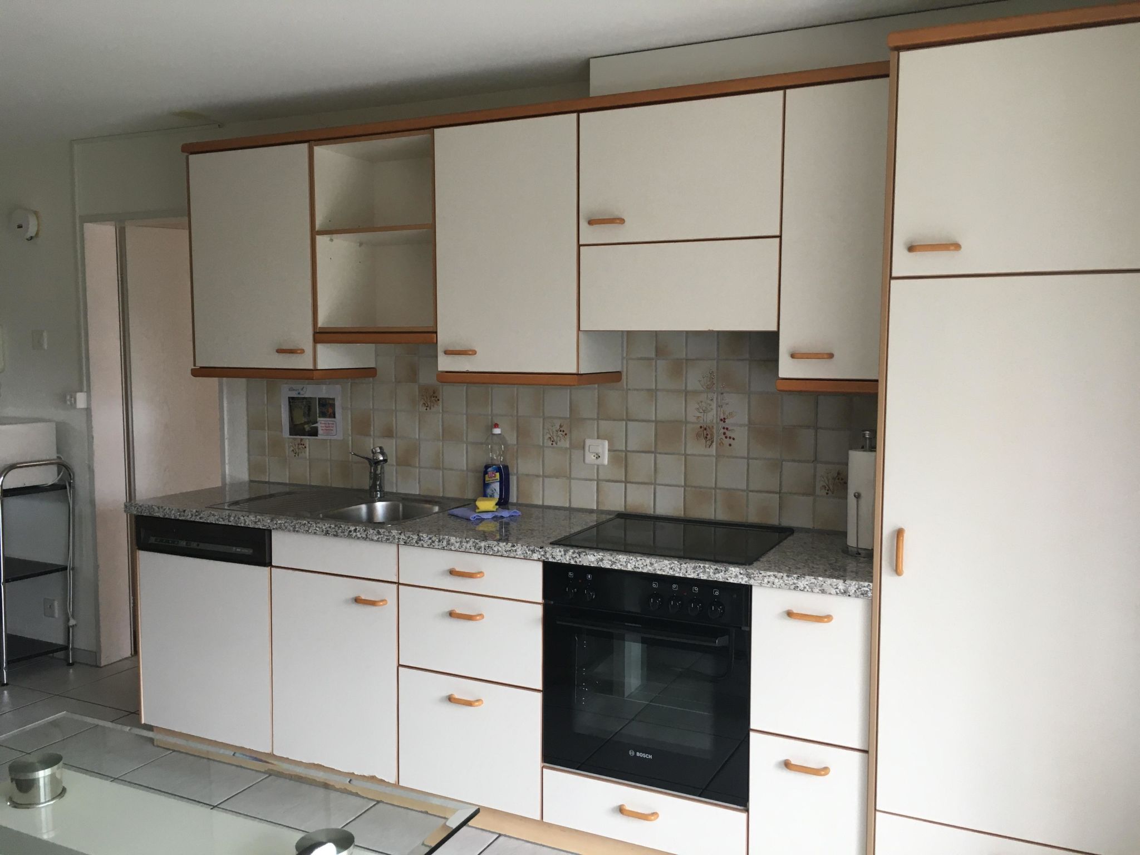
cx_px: 570
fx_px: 955
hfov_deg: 61.7
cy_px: 428
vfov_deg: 48.2
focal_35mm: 29
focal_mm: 4.15
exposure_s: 1/33
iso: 80
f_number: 2.2
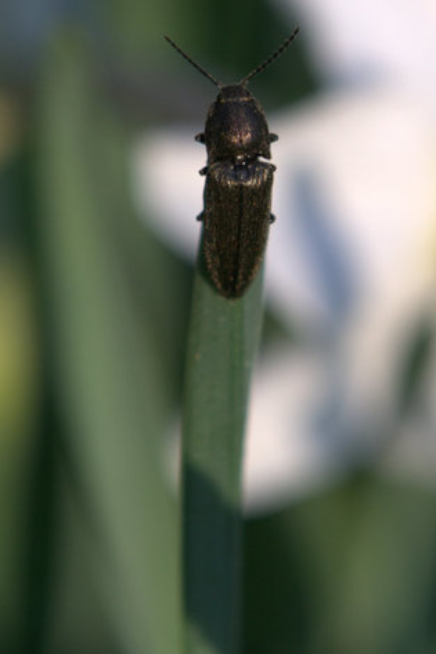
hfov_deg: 12.3
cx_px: 228
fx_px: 2027
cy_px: 218
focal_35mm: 112
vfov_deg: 18.3
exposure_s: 1/160
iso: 100
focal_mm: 55
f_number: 6.3
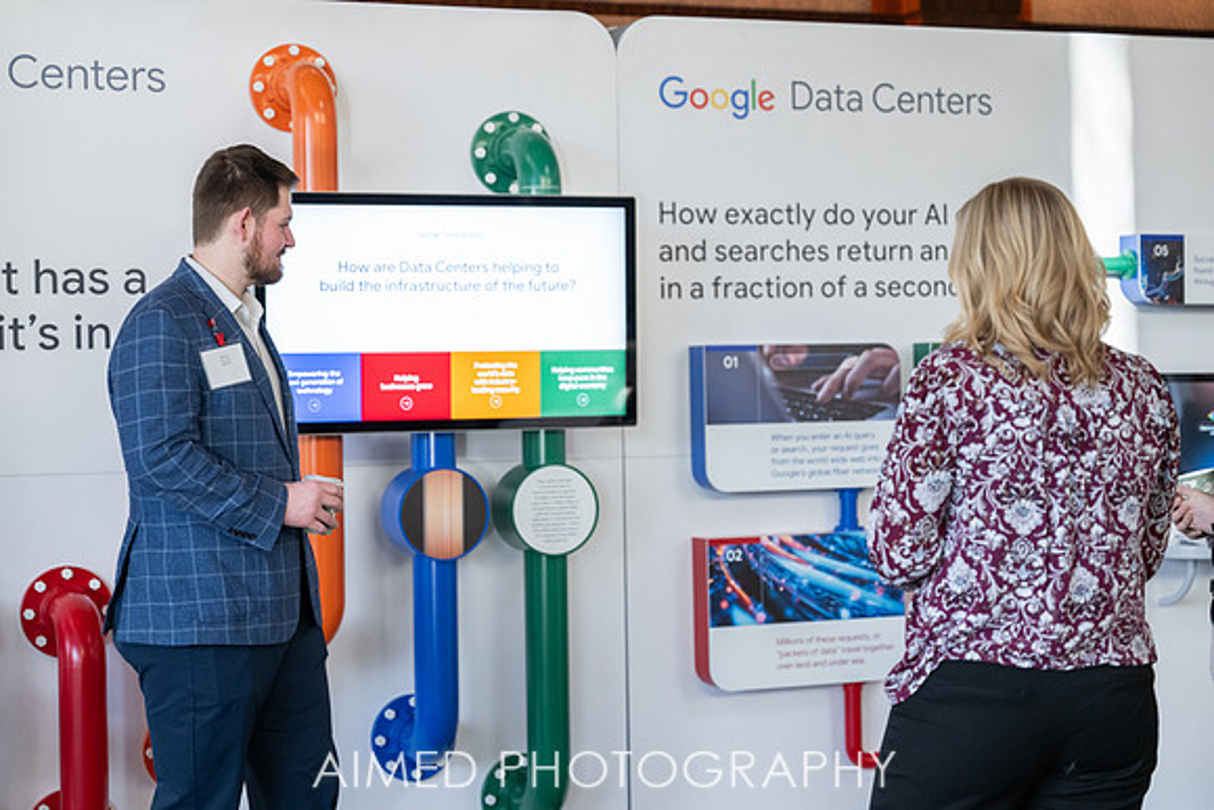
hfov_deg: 28.4
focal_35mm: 71
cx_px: 598
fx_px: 2400
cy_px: 399
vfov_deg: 19.2
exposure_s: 1/200
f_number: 2.8
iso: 1250
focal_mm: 70
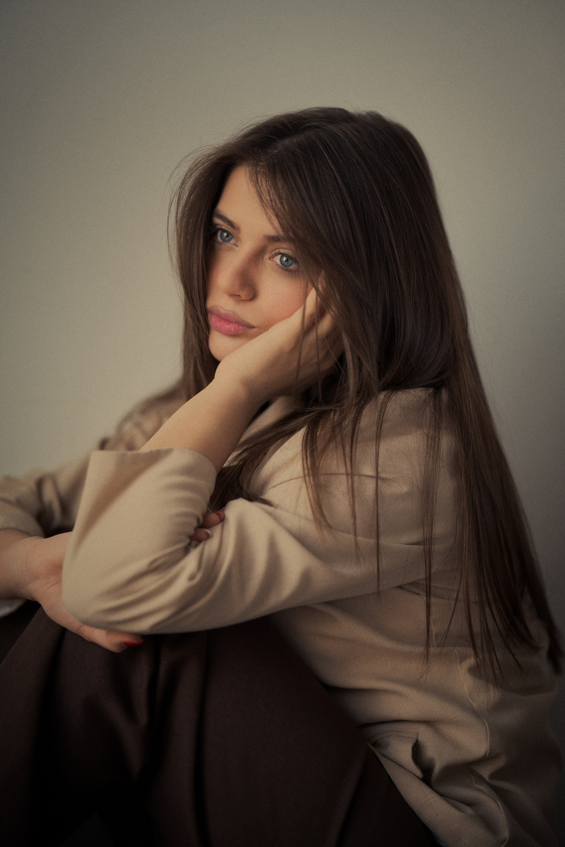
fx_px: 2001
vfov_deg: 23.9
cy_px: 424
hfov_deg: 16.1
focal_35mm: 85
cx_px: 282
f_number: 1.4
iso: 125
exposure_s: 1/400
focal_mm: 85
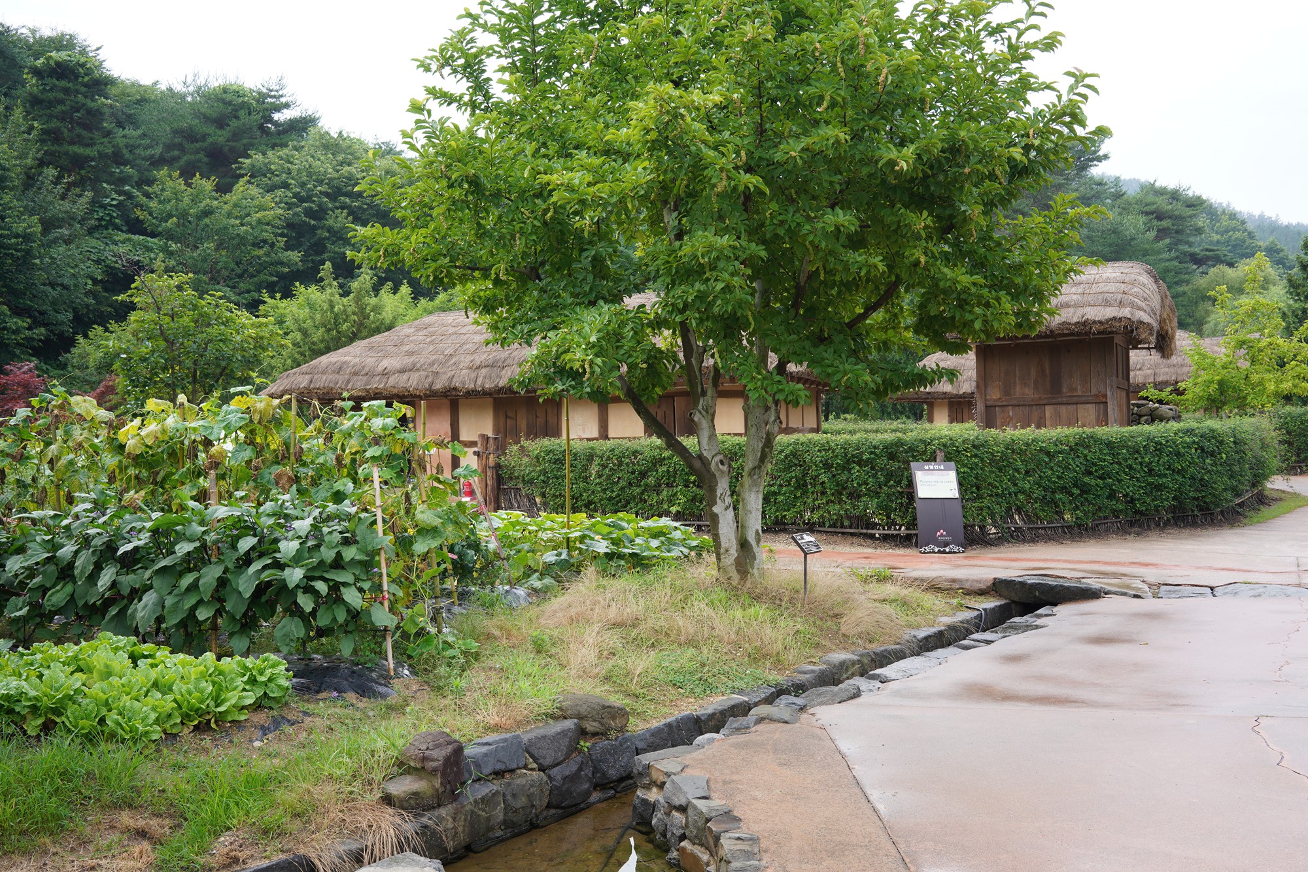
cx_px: 654
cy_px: 436
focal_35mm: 35
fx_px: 1272
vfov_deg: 37.9
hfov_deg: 54.4
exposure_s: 1/80
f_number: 8
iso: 200
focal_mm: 35
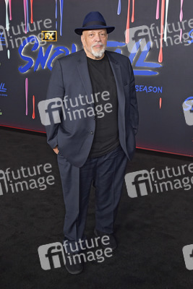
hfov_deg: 37.9
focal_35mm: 35
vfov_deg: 54.4
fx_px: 281
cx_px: 96
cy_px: 144
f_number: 6.3
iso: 2500
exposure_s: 1/250
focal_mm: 35
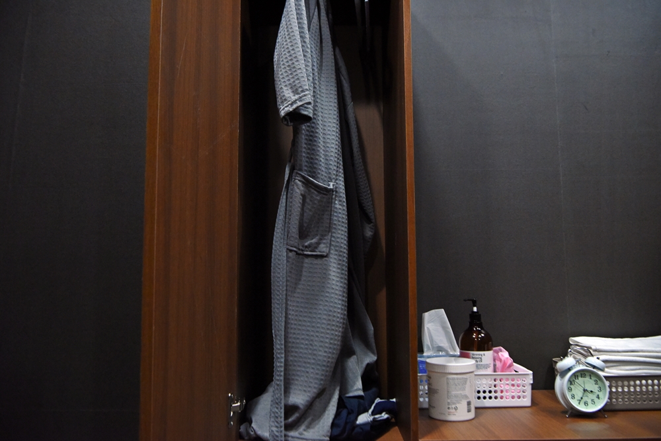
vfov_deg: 38.9
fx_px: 624
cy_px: 220
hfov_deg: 55.8
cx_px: 330
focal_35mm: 34
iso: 4000
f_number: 5
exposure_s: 1/250
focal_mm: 34
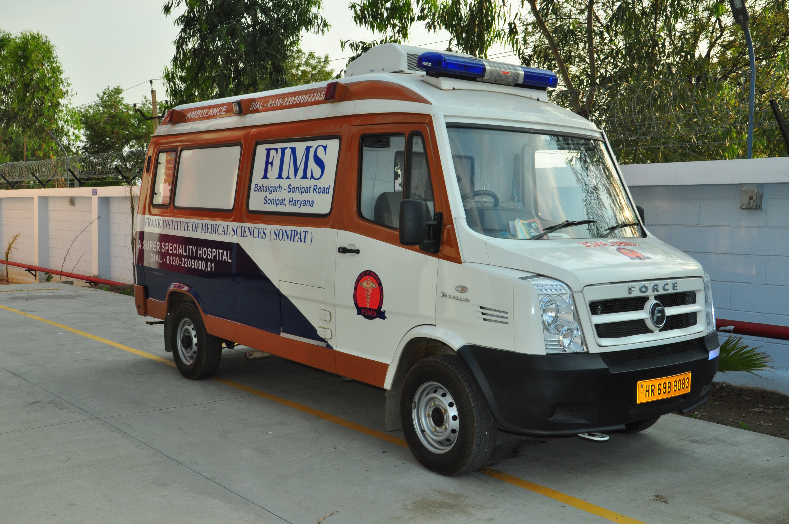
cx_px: 394
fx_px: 821
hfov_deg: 51.3
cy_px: 262
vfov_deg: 35.4
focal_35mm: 38
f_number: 14
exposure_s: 1/125
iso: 400
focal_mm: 25
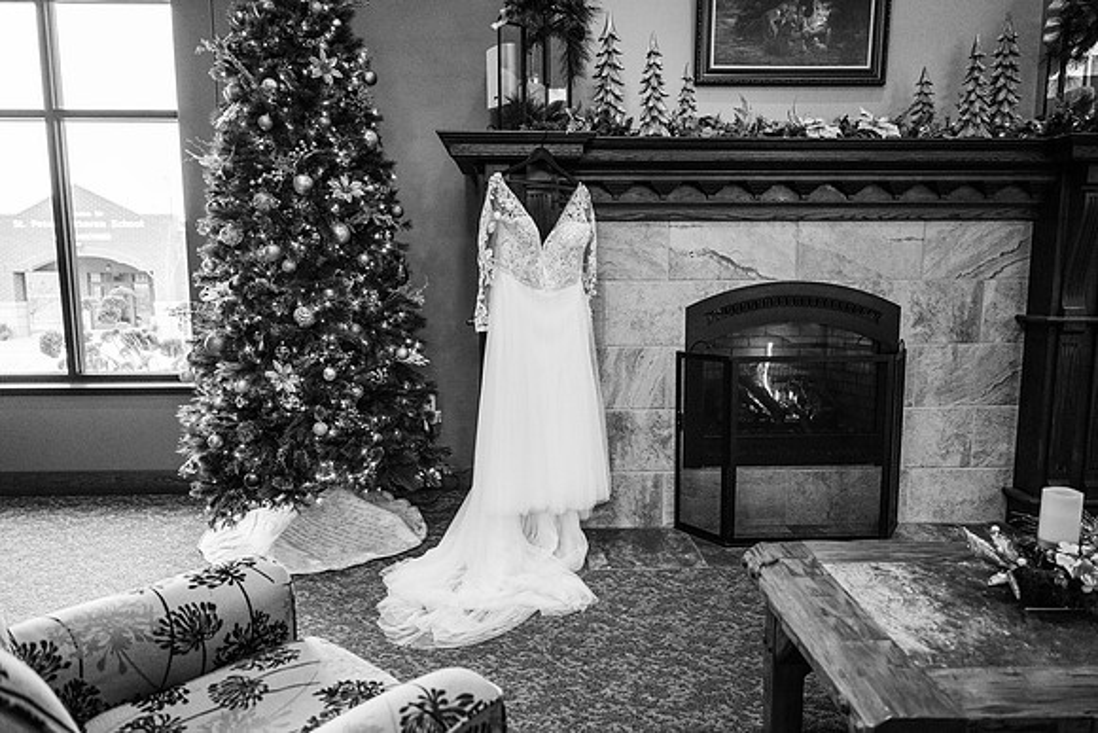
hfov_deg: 73.7
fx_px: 732
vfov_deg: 53.2
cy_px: 366
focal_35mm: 24
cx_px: 549
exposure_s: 1/250
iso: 1250
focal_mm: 24
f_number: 2.8
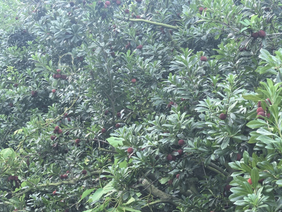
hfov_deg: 20.7
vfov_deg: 15.6
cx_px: 141
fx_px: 774
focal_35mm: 95
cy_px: 106
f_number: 2.1
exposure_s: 1/50
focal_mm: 15
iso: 160
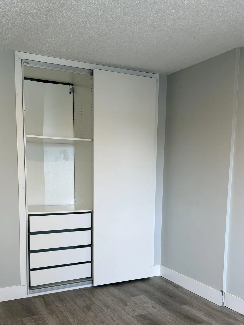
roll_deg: -0.7
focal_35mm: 36
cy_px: 213
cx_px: 118
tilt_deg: -6.4
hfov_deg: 39.7
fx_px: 338
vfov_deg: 50.5
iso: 100
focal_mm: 6.76
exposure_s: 1/120
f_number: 1.78
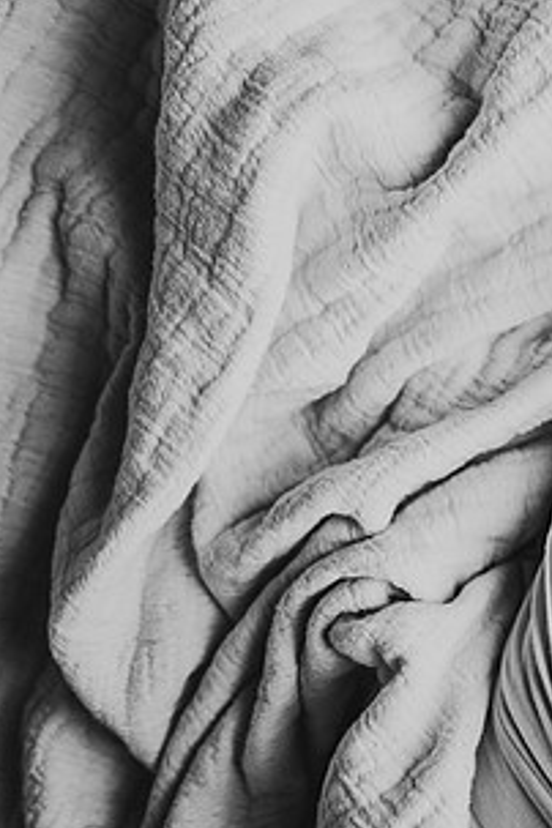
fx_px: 1058
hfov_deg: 25.4
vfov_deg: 42.7
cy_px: 359
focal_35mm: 46
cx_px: 710
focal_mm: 24
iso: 100
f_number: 2.5
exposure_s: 1/160
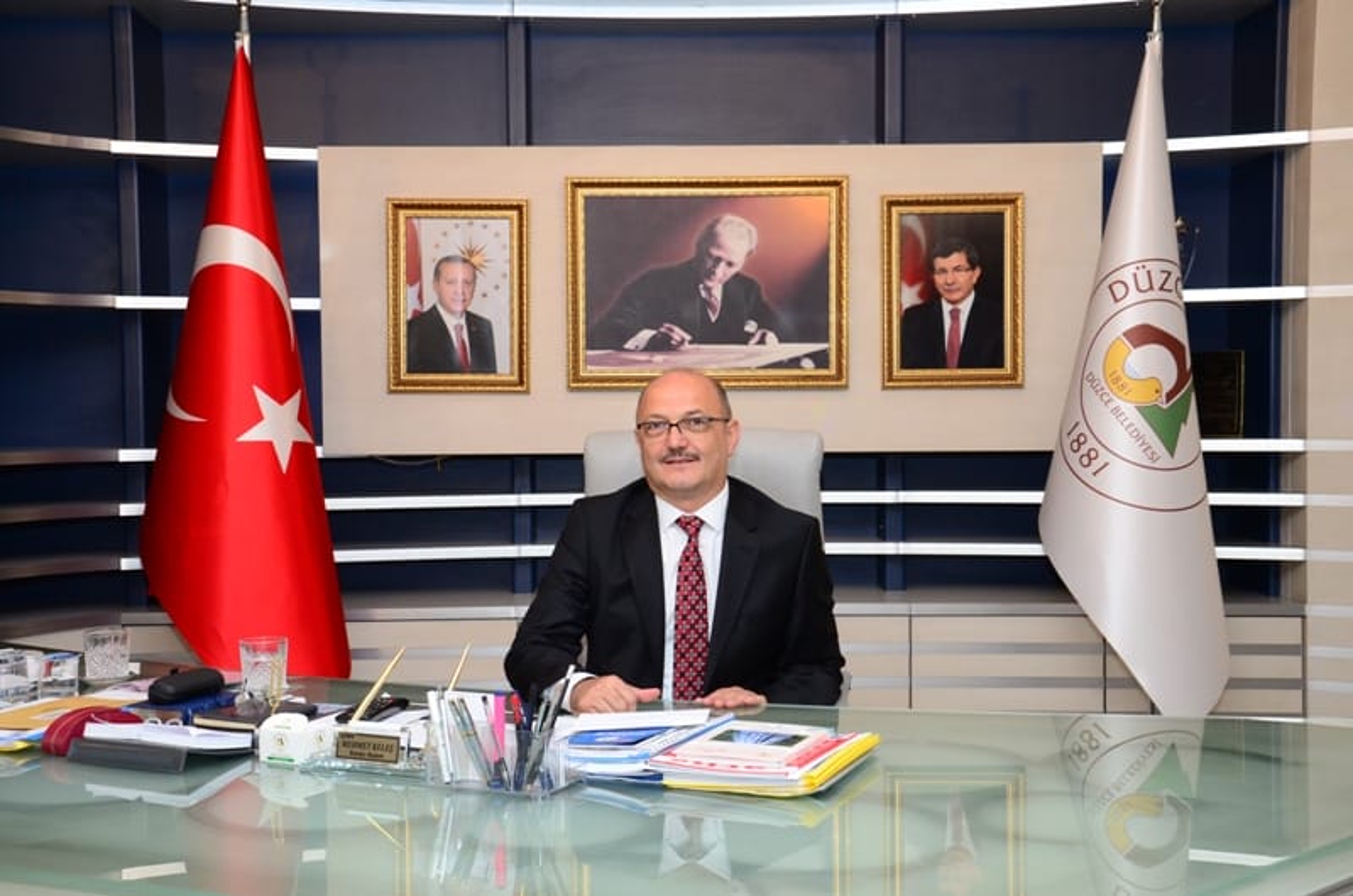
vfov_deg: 28.0
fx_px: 1800
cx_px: 676
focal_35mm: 48
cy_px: 448
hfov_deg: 41.2
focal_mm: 32
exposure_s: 1/60
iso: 1000
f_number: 7.1
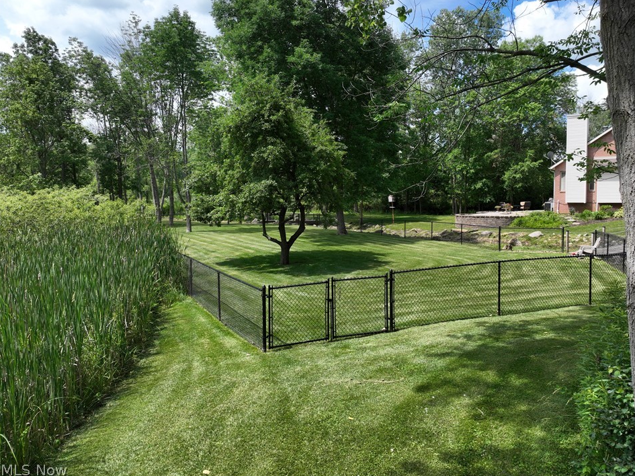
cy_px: 224
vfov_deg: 53.0
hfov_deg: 67.2
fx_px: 477
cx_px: 341
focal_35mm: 26
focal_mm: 12.29
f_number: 3.2
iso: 100
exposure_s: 1/2000
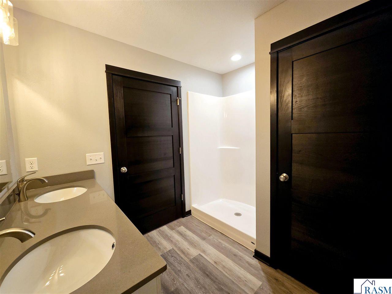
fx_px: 147
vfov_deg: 89.9
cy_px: 147
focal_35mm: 13
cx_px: 196
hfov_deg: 106.2
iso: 160
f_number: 2.2
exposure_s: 1/60.2
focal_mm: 2.2
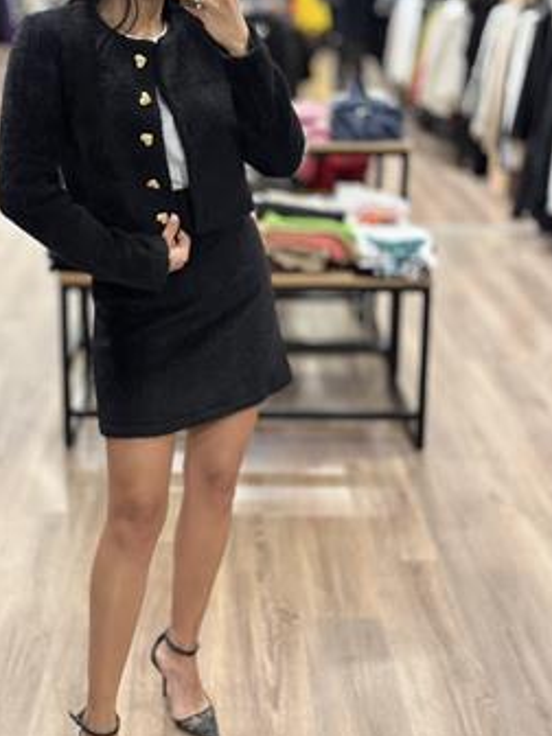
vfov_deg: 32.6
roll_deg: -0.4
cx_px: 226
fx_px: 1254
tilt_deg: -15.7
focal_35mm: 59
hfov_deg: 24.8
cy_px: 290
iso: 250
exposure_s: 1/50
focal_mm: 6.86
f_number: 1.78
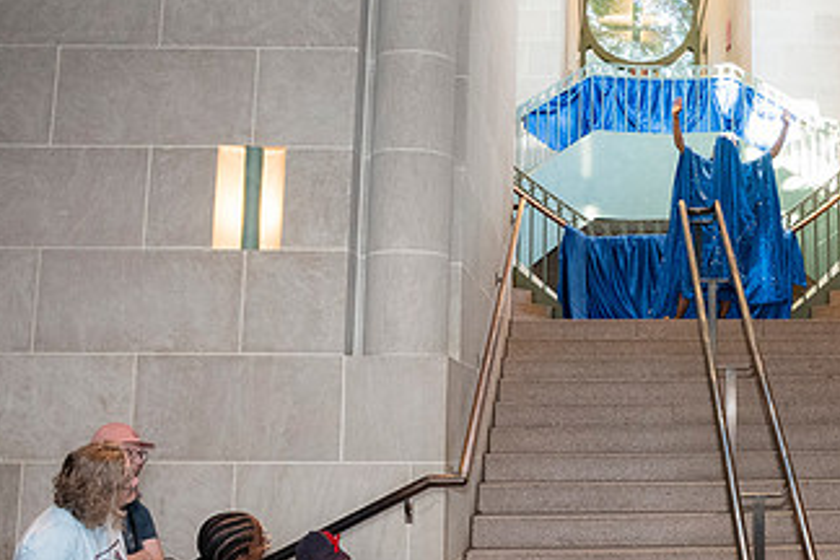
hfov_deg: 42.2
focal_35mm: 43
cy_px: 305
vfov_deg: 31.2
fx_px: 1003
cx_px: 734
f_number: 5
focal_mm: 24
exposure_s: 1/125
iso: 3200
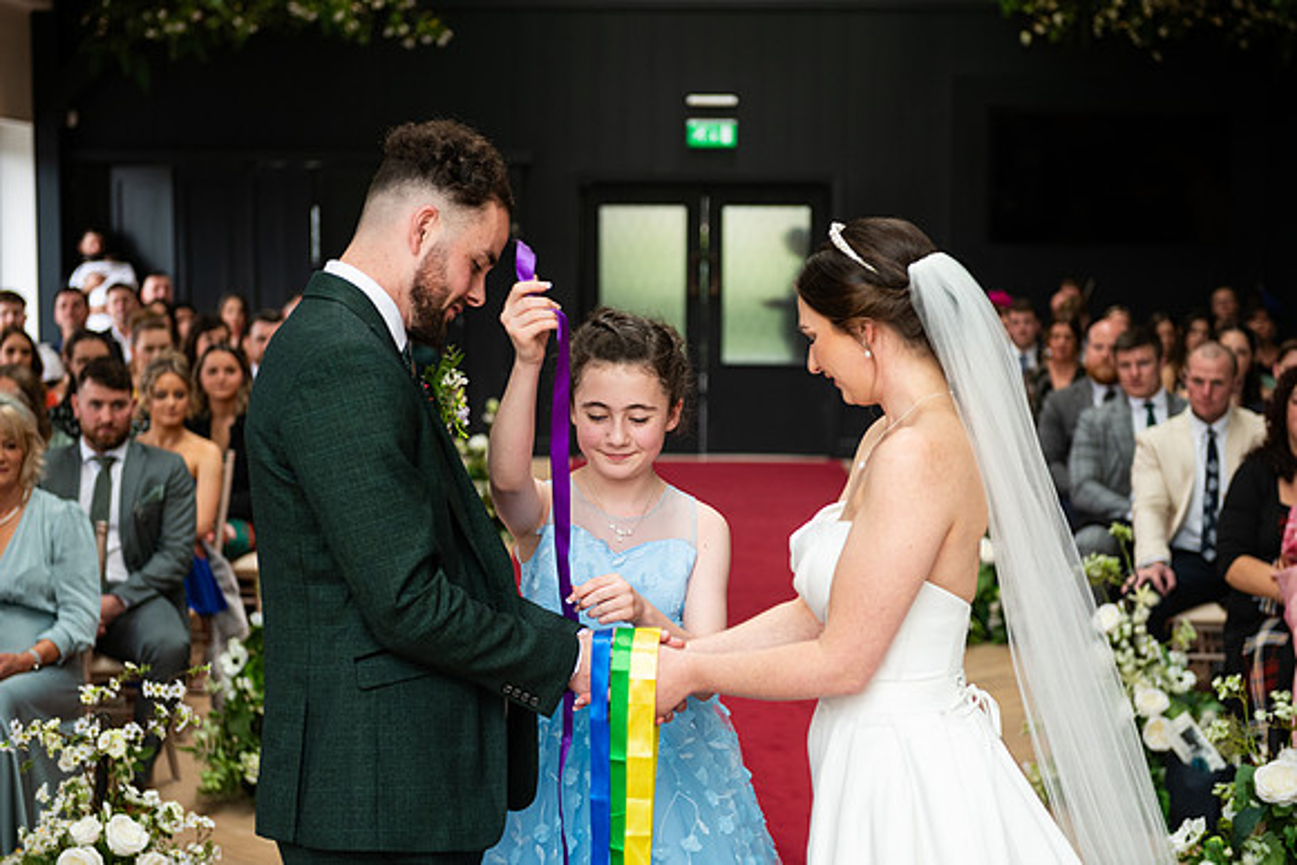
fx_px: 2234
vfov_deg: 21.9
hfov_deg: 32.4
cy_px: 432
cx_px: 648
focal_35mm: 62
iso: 400
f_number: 3.5
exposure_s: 1/200
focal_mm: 62
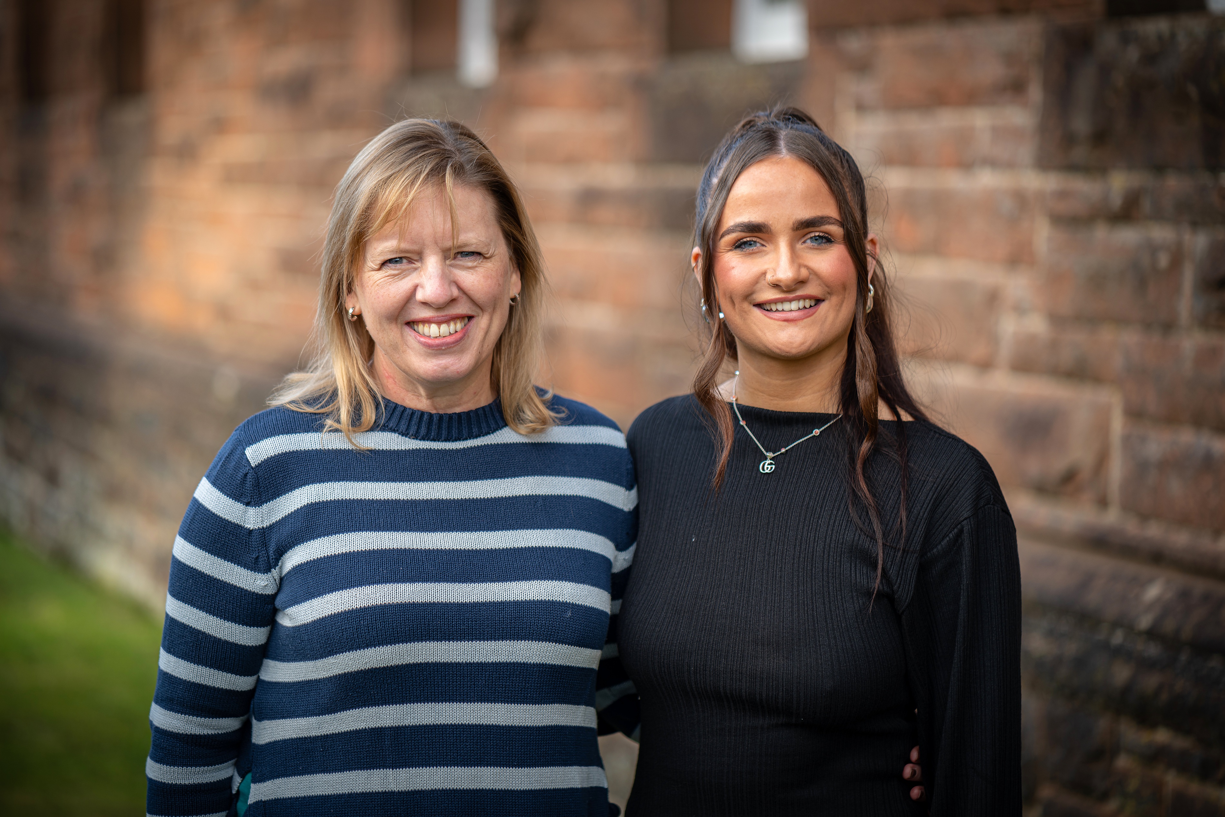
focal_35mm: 85
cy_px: 408
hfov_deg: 23.9
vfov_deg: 16.1
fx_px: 2892
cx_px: 612
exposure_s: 1/250
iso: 100
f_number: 1.8
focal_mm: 85
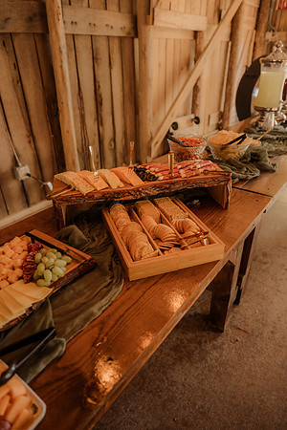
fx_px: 287
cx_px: 144
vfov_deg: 73.7
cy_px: 215
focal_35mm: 24
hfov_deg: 53.1
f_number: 2.8
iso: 640
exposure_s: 1/125
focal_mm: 24
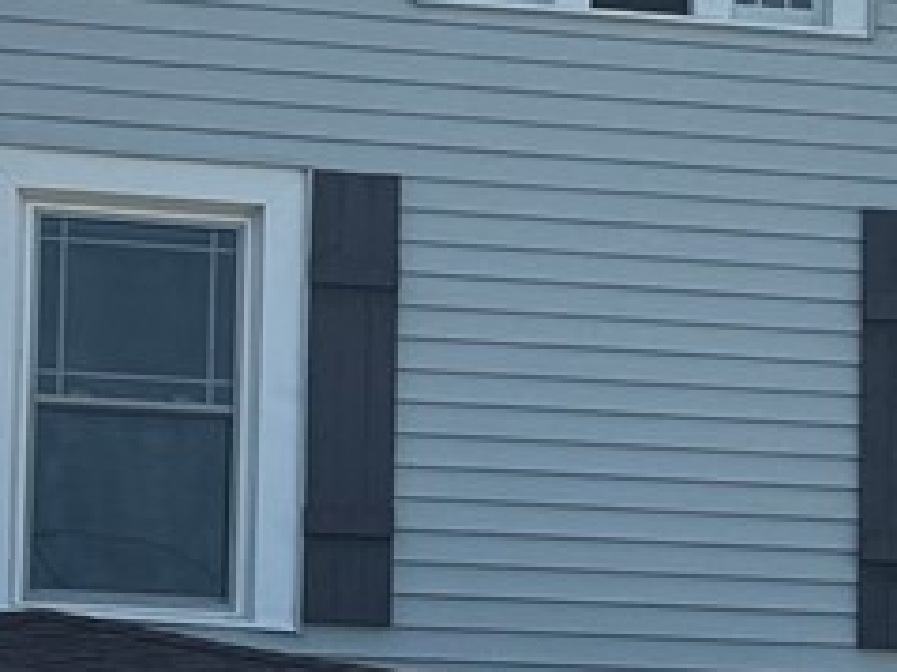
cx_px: 927
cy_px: 649
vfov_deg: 7.2
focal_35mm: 206
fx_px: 5335
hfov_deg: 9.5
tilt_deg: +8.1
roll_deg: -0.2
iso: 64
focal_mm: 6.76
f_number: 1.78
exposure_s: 1/3610
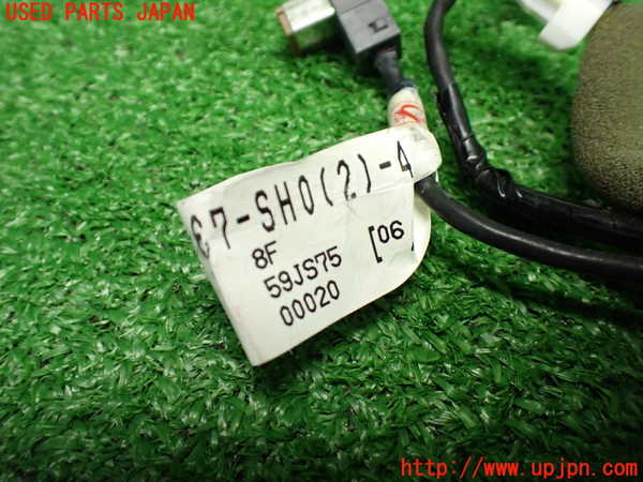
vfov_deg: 46.8
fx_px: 557
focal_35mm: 30
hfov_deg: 60.0
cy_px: 241
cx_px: 322
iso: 800
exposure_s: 1/125
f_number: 2.3
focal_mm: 5.4
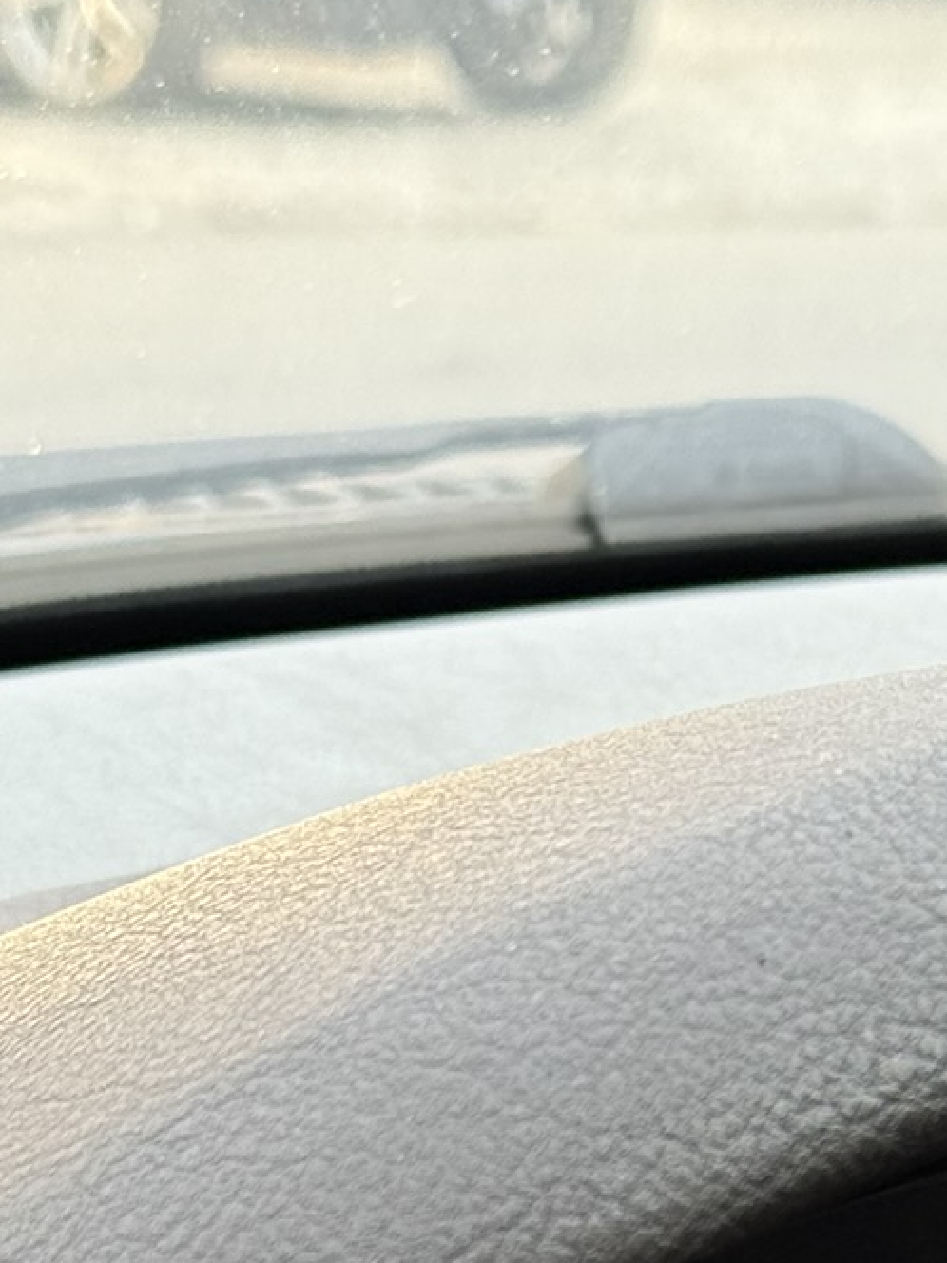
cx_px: 806
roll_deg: -2.7
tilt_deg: -21.9
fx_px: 5399
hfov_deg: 10.0
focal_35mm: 148
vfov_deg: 12.7
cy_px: 1891
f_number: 1.78
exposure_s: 1/85
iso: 200
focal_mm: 6.76
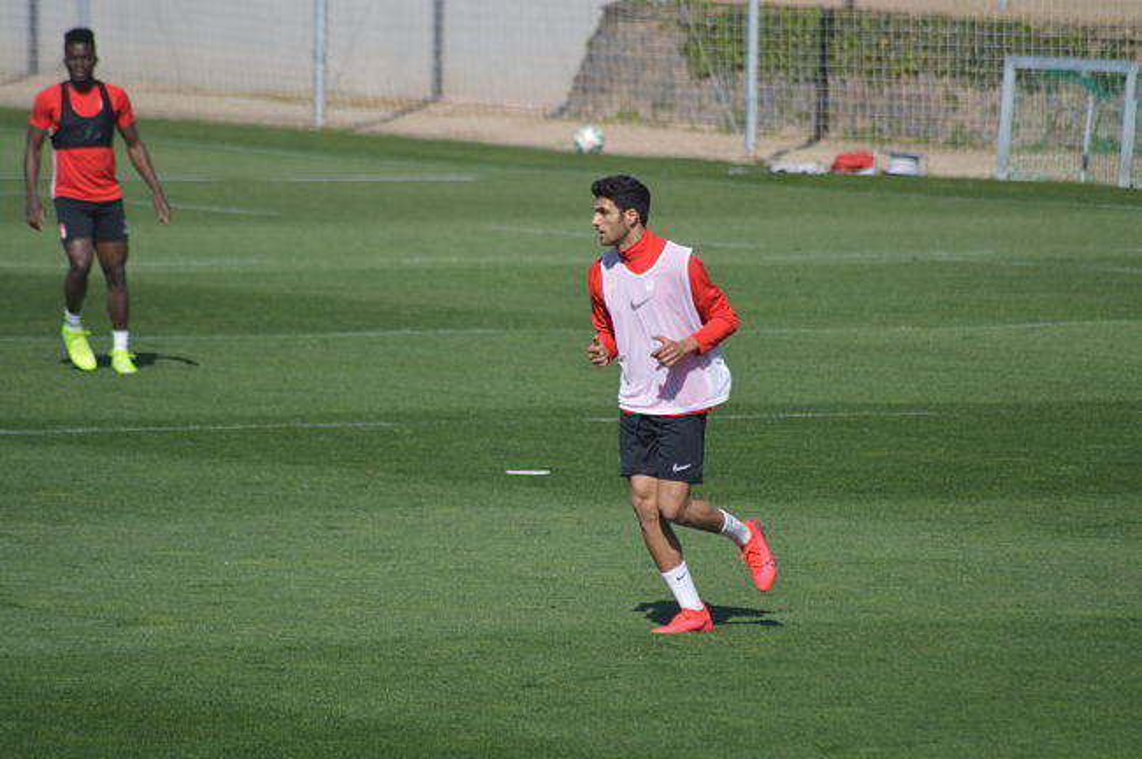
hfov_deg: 4.6
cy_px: 380
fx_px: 14260
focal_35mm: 450
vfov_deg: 3.0
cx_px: 571
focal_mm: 300
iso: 100
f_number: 5.6
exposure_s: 1/640
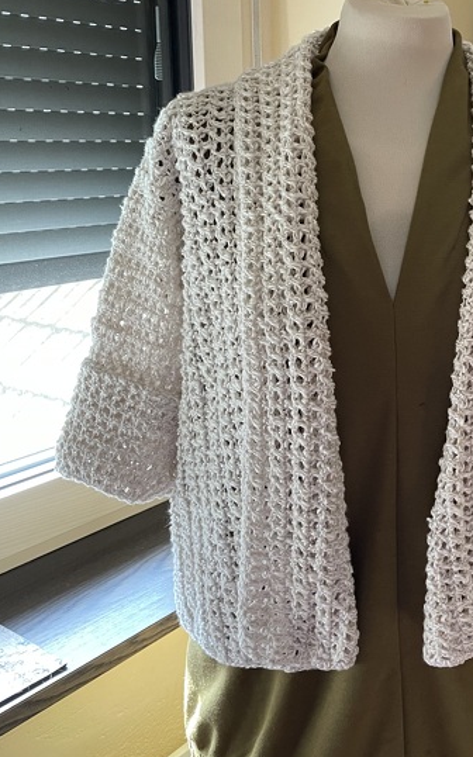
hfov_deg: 30.0
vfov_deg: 48.1
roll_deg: -1.3
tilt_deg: -11.1
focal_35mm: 41
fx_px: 846
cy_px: 321
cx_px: 418
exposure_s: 1/60
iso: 320
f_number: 1.6
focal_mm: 4.2
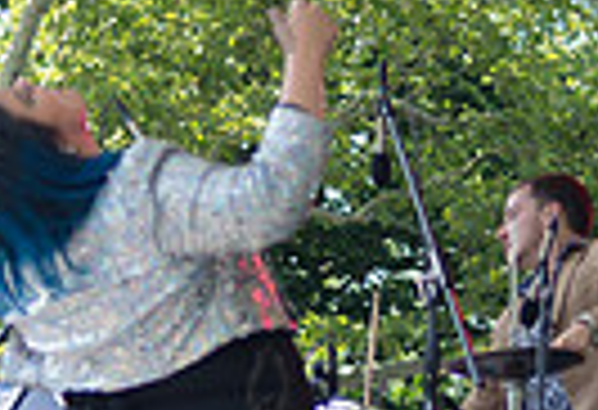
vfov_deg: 8.3
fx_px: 2797
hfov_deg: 12.2
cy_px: 350
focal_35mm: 167
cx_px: 401
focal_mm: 35
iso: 200
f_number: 2
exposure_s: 1/2500
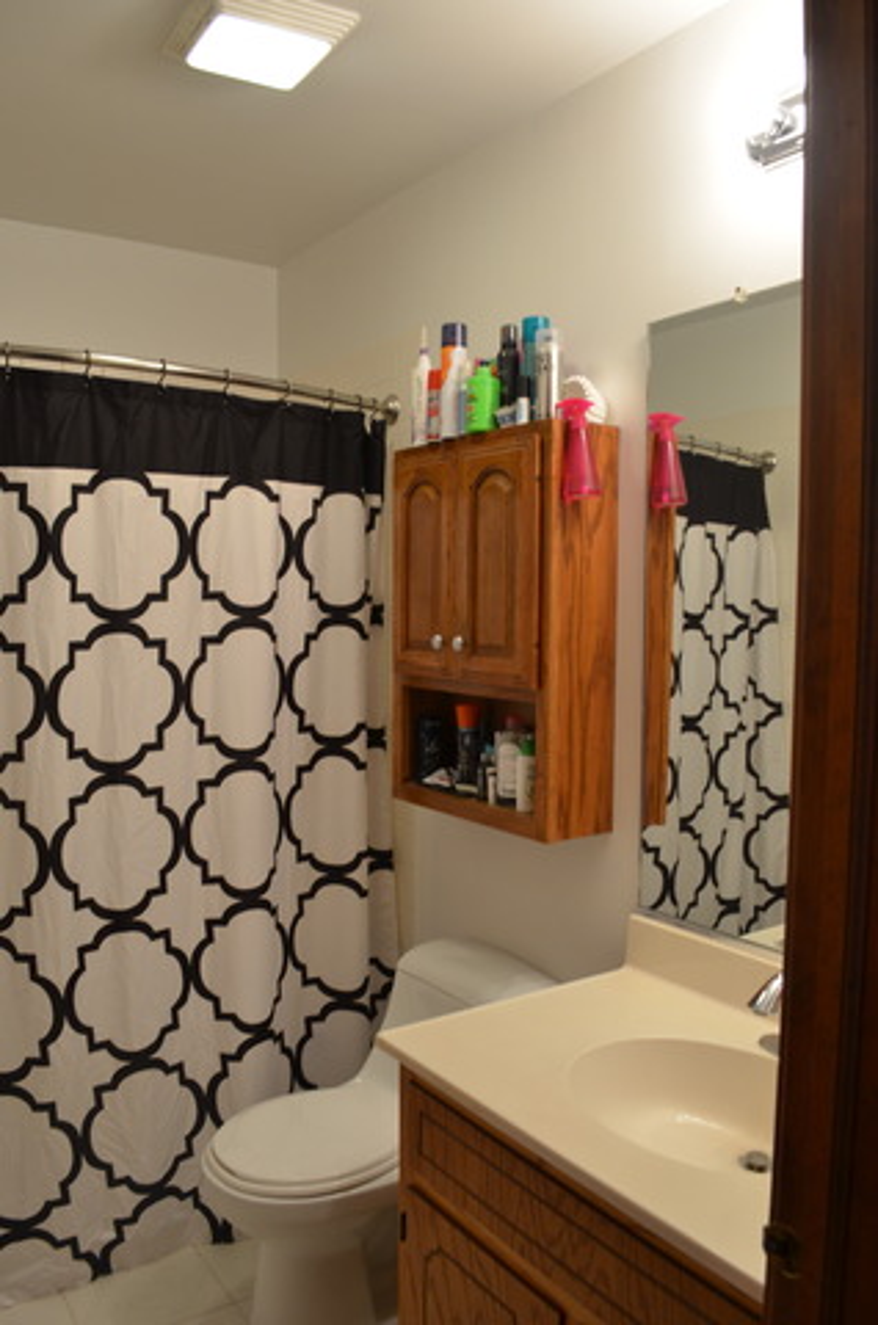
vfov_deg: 67.5
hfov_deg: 47.7
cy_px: 662
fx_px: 992
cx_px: 439
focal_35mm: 27
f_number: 6.3
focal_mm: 18
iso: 640
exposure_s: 1/20
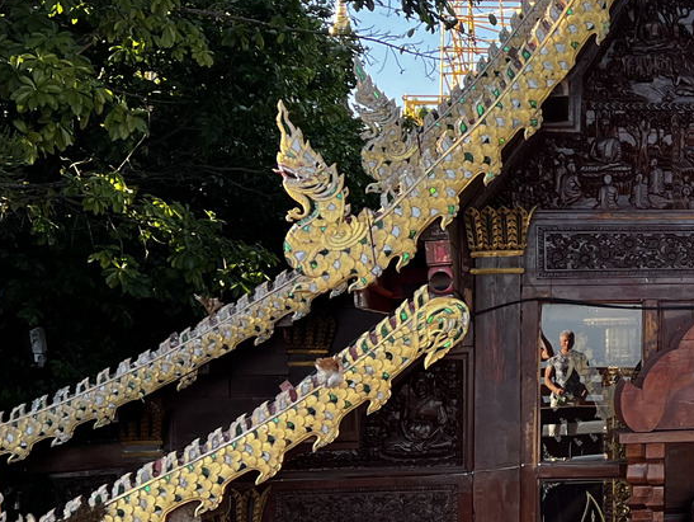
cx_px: 780
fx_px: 1525
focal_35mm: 76
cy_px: 258
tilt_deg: +2.9
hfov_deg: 23.9
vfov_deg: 19.4
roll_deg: +1.5
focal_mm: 5.7
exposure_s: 1/718
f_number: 1.5
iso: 50
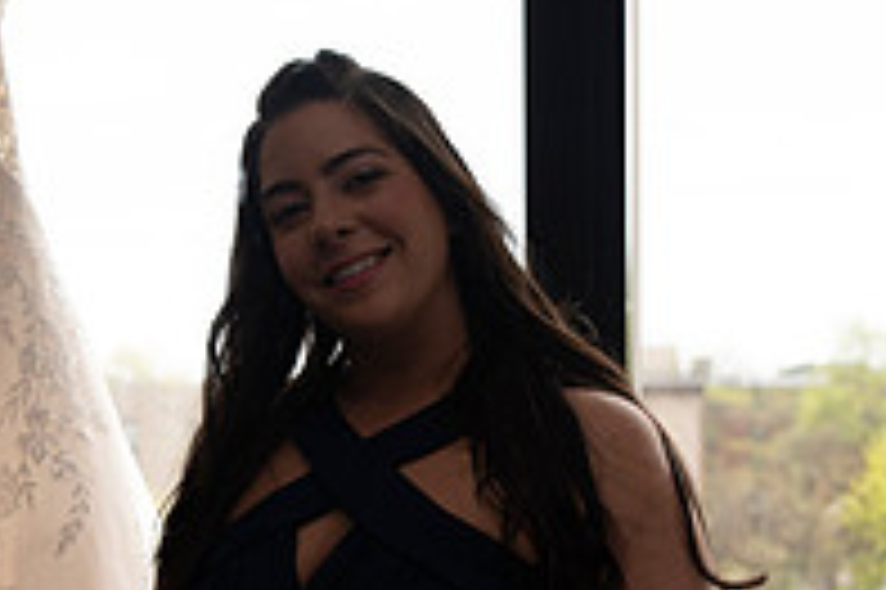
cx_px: 355
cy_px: 622
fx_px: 2311
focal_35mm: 94
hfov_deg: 21.7
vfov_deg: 14.2
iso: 800
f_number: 2.8
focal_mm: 32
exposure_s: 1/2000
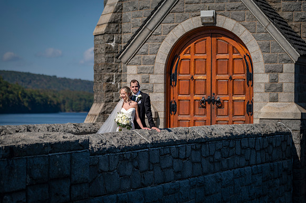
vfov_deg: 12.2
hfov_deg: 18.2
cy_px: 102
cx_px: 153
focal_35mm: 112
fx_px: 955
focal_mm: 110
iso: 100
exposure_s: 1/4000
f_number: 2.8
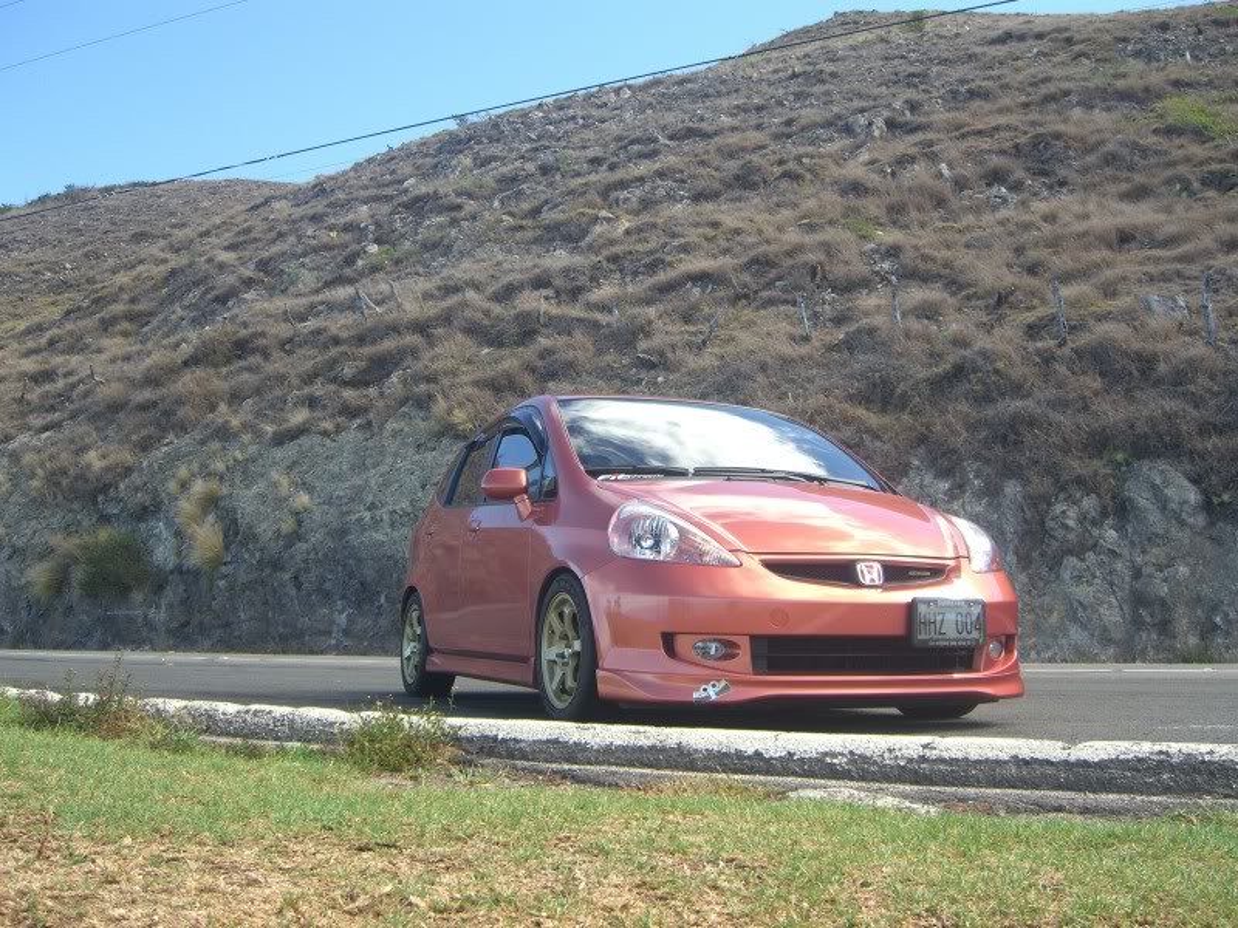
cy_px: 464
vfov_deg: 37.7
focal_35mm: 38
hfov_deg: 49.0
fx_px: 1359
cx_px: 619
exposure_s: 1/250
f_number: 2.8
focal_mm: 7.9
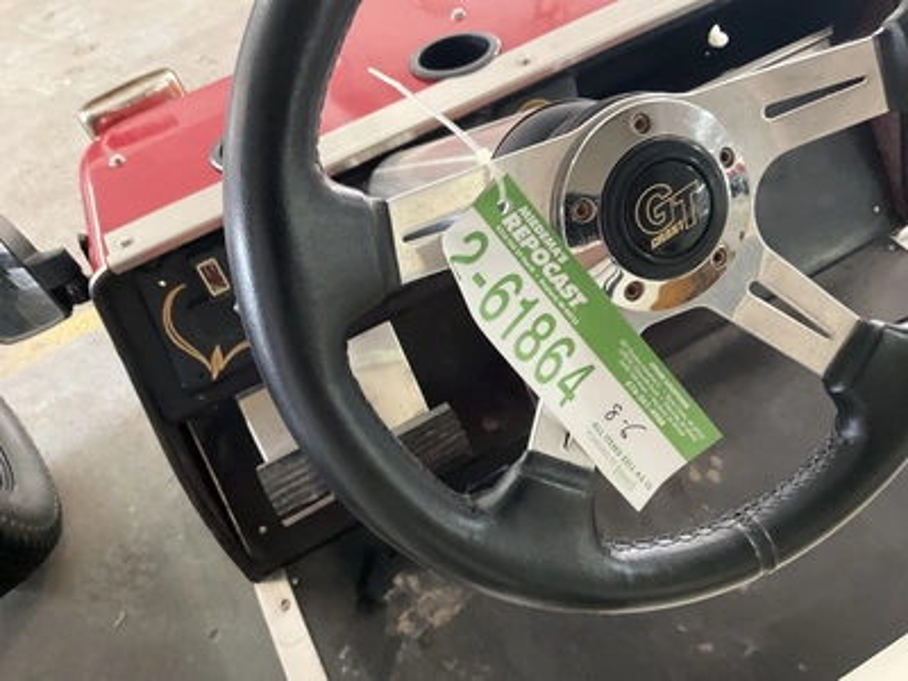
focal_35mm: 29
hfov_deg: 61.7
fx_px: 761
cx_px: 454
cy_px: 340
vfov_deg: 48.2
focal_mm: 3
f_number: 1.8
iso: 250
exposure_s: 1/40
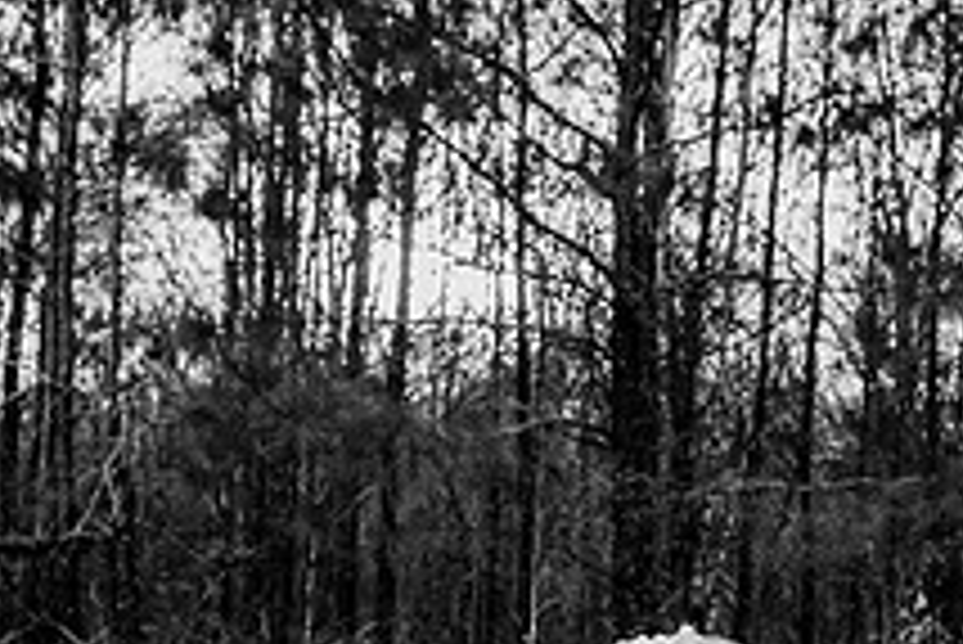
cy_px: 831
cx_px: 634
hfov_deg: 30.7
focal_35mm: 65
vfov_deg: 19.4
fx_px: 1740
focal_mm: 24
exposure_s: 1/800
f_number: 4
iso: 800
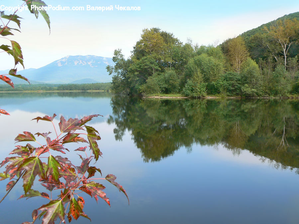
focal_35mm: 36
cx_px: 150
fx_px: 311
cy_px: 112
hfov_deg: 51.4
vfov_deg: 39.7
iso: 80
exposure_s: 1/100
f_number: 8
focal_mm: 6
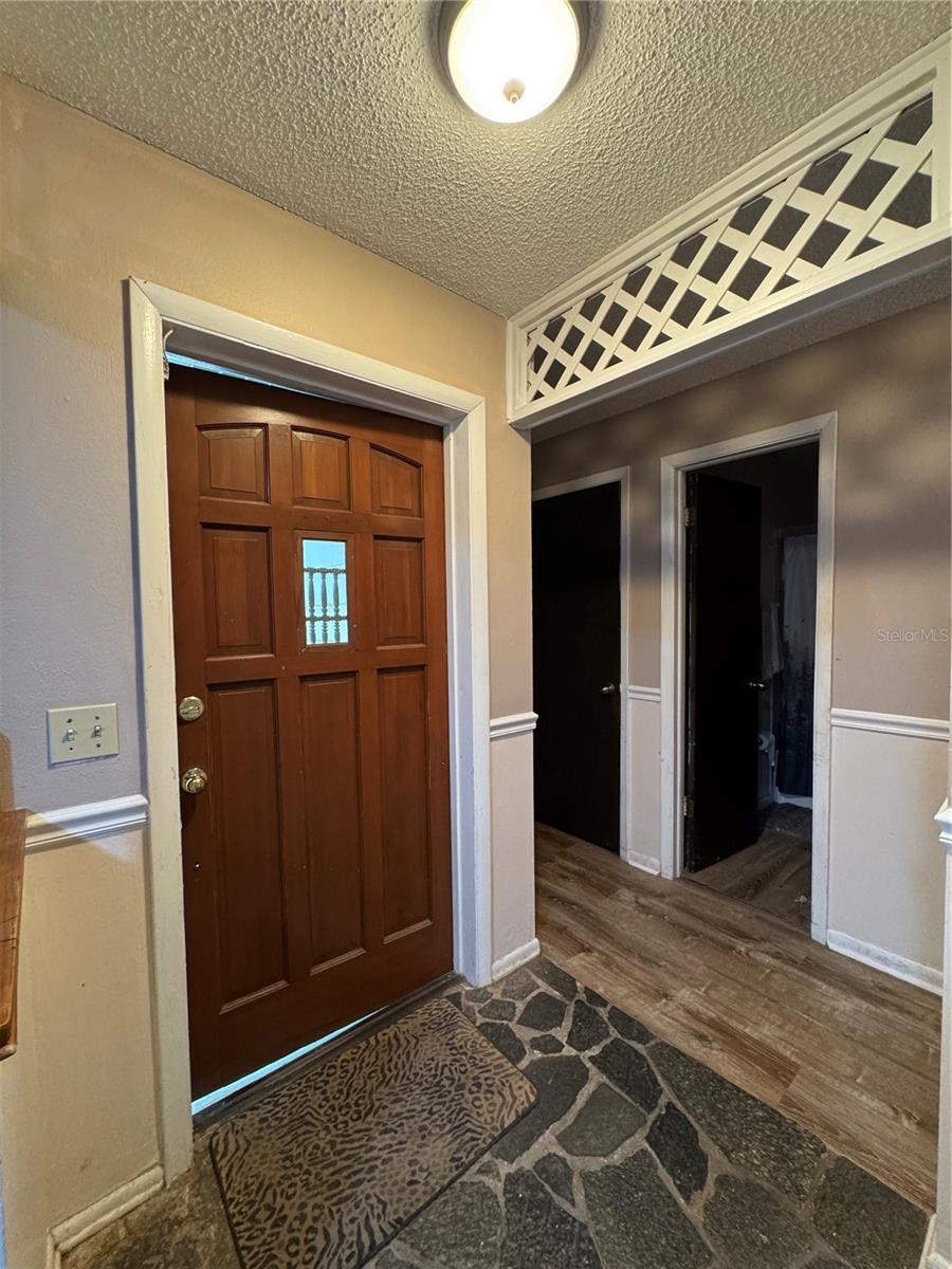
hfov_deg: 85.7
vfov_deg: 102.1
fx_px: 513
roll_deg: +0.7
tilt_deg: -3.0
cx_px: 476
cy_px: 634
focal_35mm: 14
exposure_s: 1/60
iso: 500
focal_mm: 2.22
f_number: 2.2
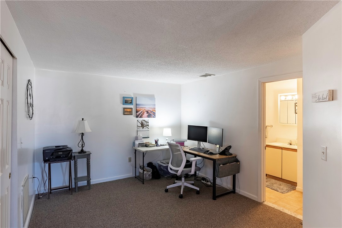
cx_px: 171
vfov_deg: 73.8
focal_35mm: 16
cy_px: 114
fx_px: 152
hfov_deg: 96.7
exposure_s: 1/30
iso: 100
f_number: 9
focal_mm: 16
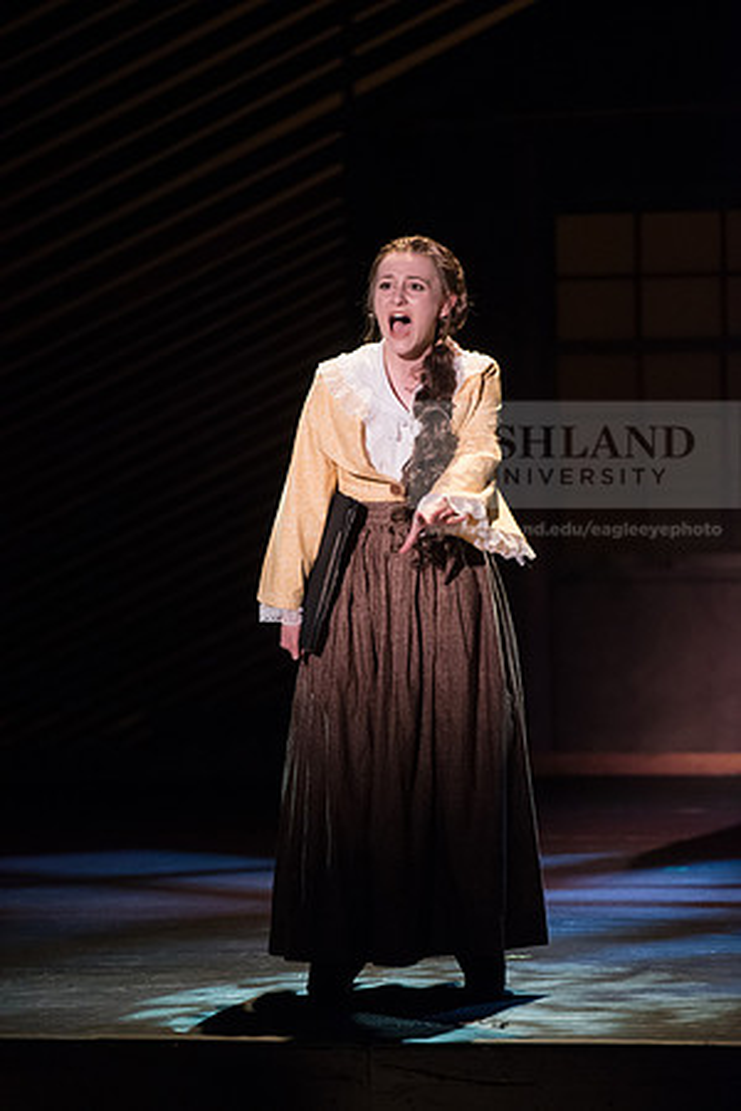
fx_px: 6175
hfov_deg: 6.9
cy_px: 556
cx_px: 370
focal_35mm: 200
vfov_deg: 10.3
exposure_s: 1/320
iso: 4000
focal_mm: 200
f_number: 2.8
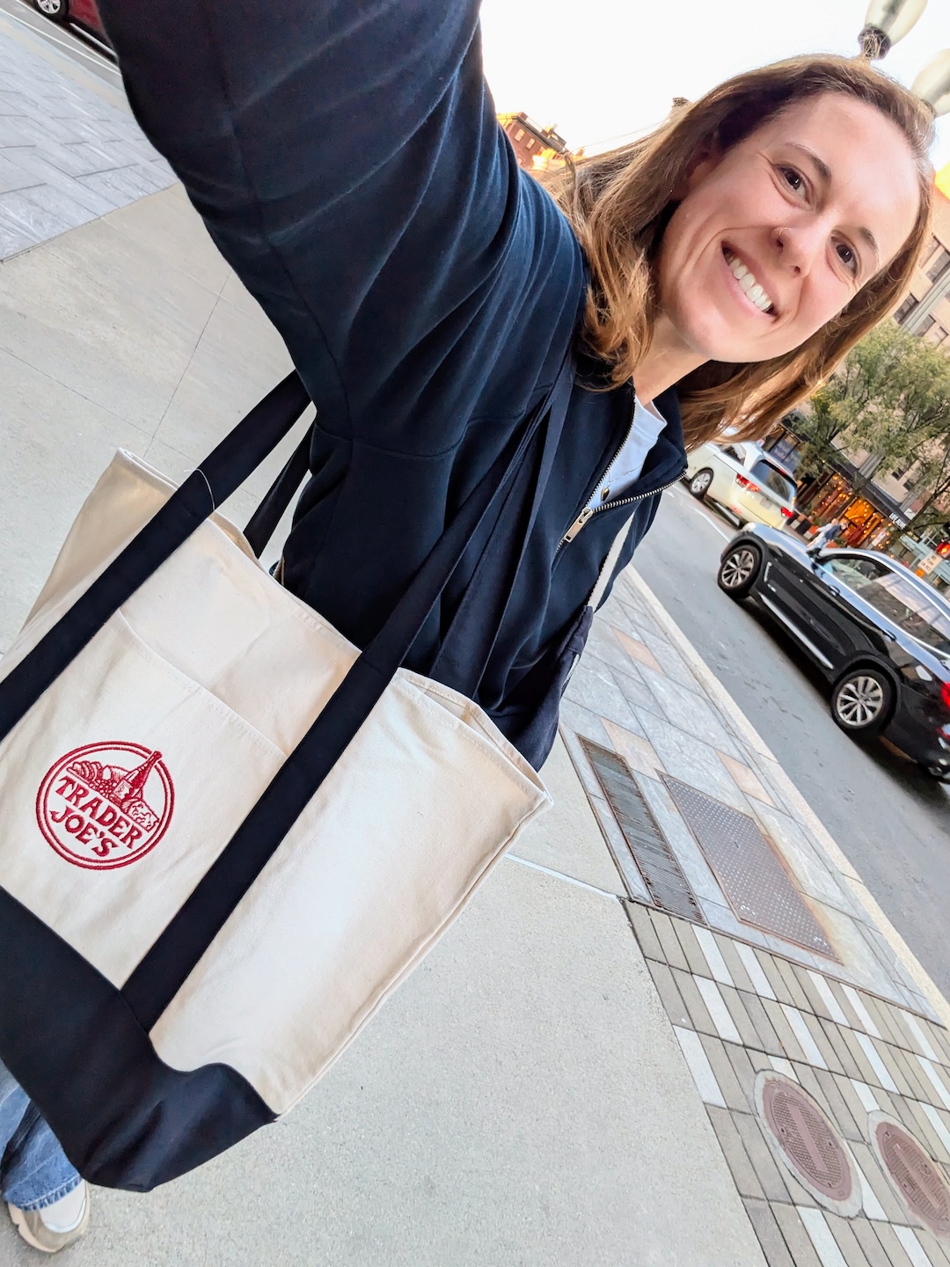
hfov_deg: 63.4
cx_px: 475
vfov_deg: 79.0
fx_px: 768
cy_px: 634
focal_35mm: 21
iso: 100
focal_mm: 2.74
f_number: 2.2
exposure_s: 1/100
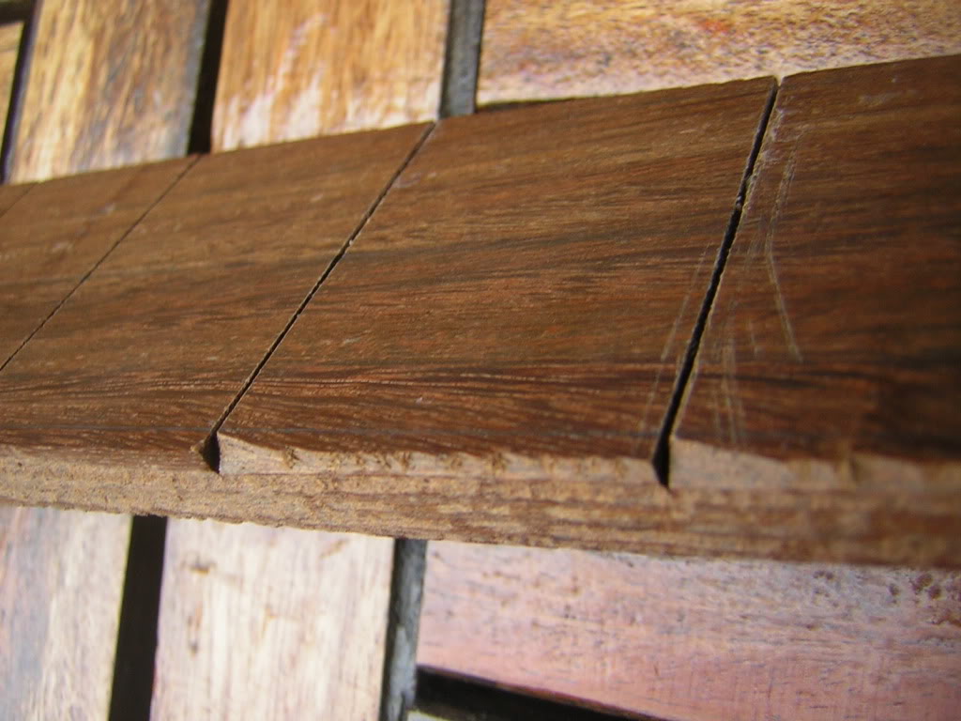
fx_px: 999
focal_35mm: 36
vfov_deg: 39.7
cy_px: 360
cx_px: 480
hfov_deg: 51.4
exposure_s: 1/51
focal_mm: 4.7
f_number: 2.6
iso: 50
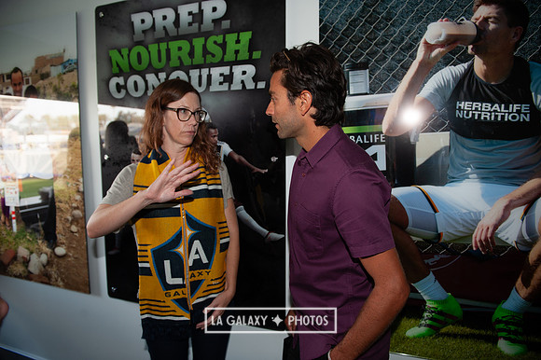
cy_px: 180
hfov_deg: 73.8
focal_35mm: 24
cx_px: 270
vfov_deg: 53.1
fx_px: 360
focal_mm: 24
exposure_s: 1/60
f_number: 3.5
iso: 220
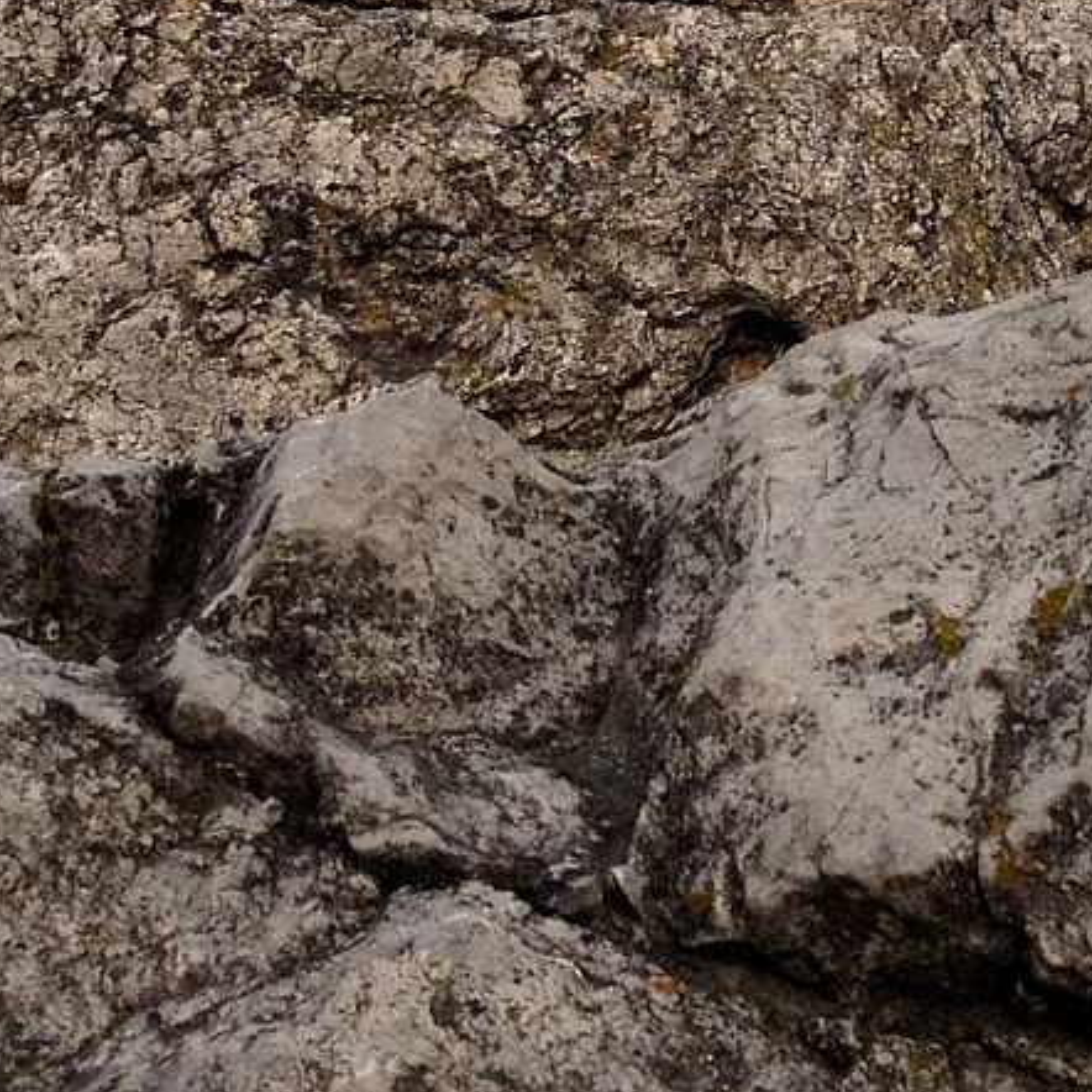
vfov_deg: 15.3
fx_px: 3997
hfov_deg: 14.9
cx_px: 1384
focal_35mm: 112
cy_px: 23
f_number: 2.4
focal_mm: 4.28
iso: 50
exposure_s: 1/1227
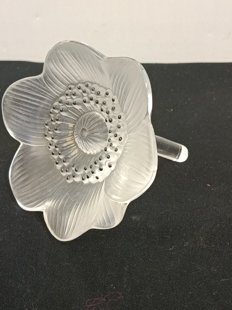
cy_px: 141
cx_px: 108
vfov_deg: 34.3
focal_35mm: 56
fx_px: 501
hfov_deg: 26.1
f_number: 1.7
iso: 1052
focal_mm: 5.24
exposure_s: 1/33.3
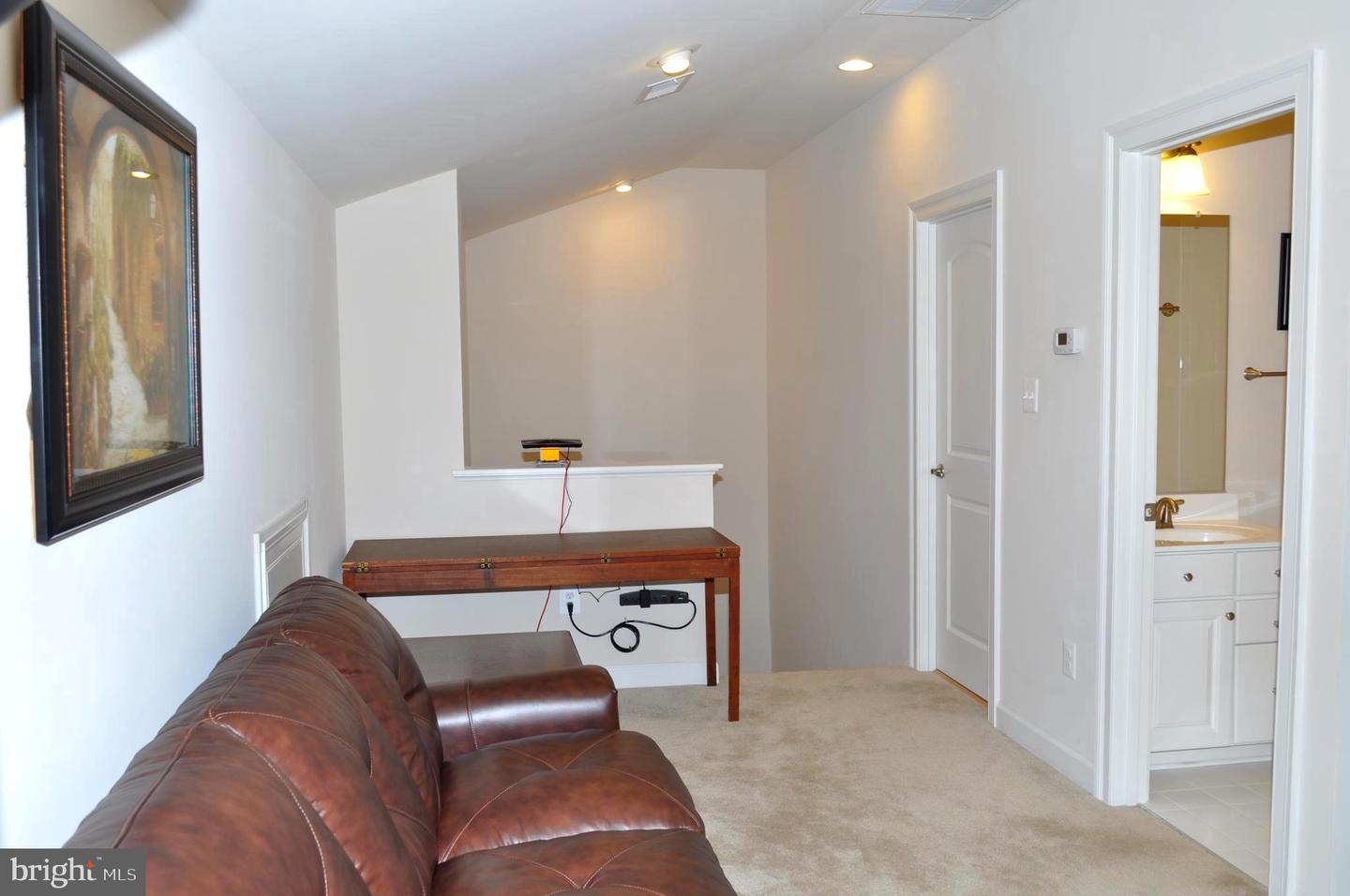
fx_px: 1236
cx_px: 675
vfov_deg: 39.9
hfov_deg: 57.3
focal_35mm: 33
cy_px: 448
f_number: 8
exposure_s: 1/30
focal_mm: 22
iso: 200
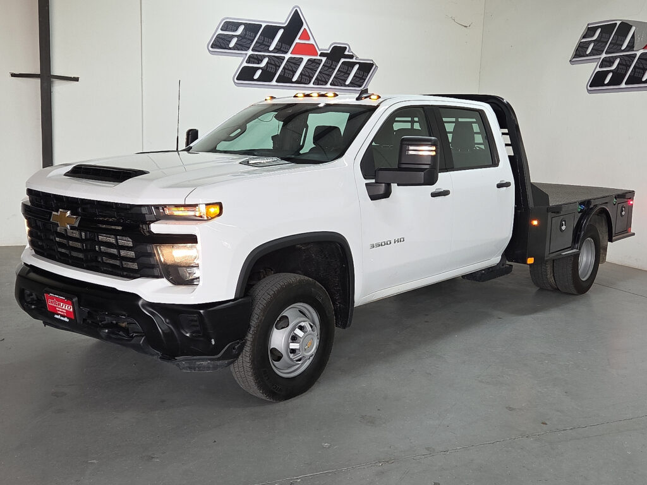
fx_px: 692
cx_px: 324
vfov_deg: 38.7
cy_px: 242
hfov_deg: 50.1
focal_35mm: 37
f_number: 1.8
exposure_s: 1/119
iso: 217
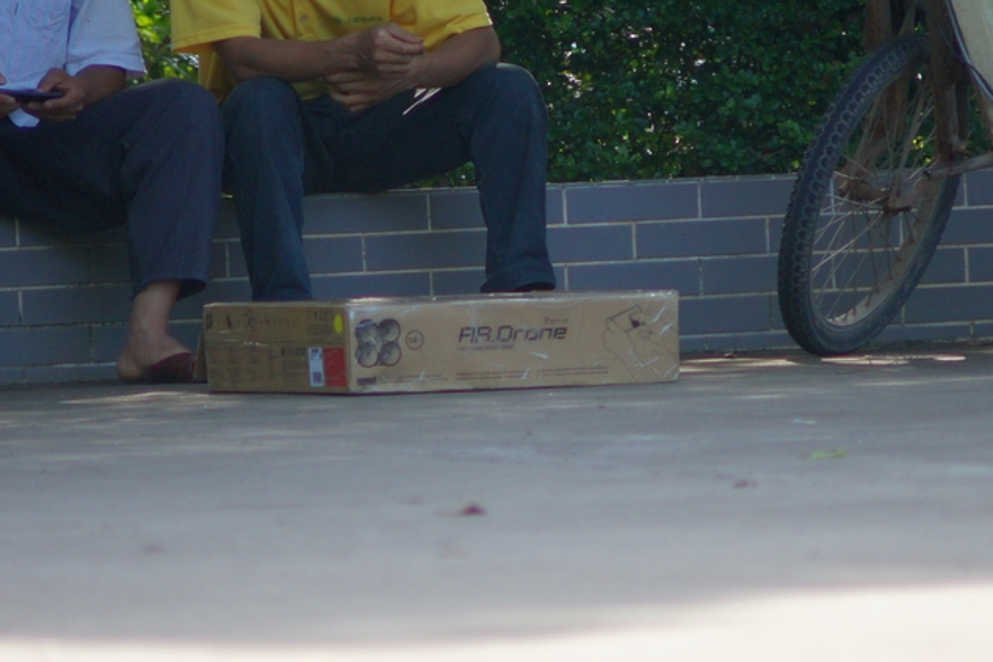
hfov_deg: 3.2
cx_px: 496
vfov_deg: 2.2
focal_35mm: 635
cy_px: 331
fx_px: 17518
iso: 200
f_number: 4
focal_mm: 210
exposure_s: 1/640
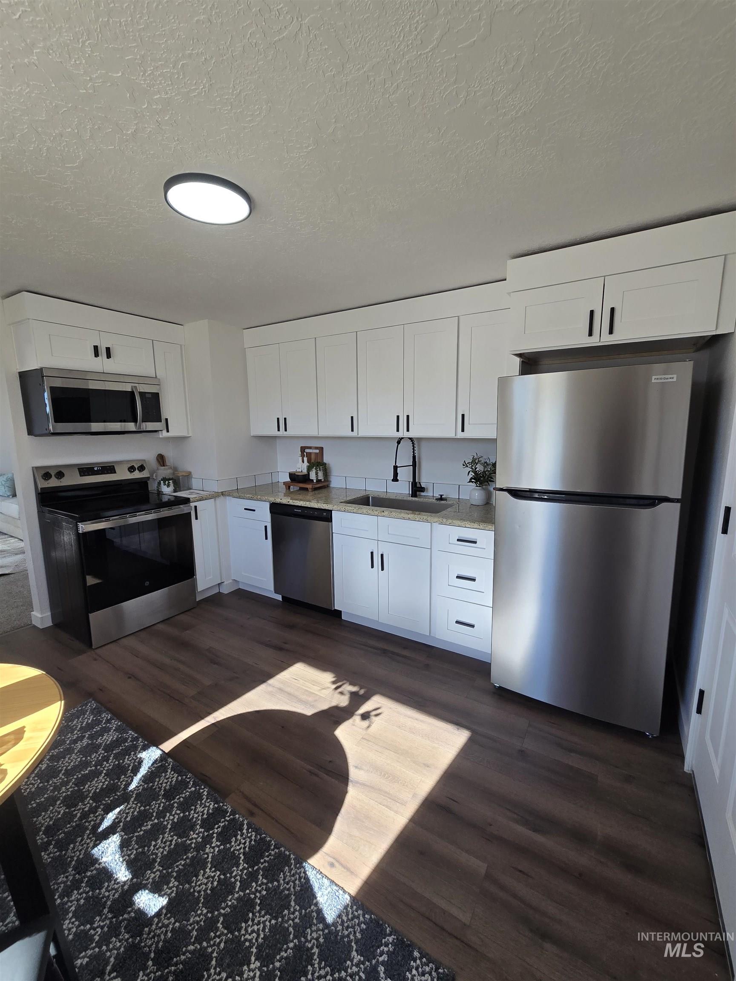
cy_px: 490
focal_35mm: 13
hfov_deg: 89.9
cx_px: 368
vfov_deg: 106.2
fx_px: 369
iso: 50
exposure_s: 1/170
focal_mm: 2.2
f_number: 2.2
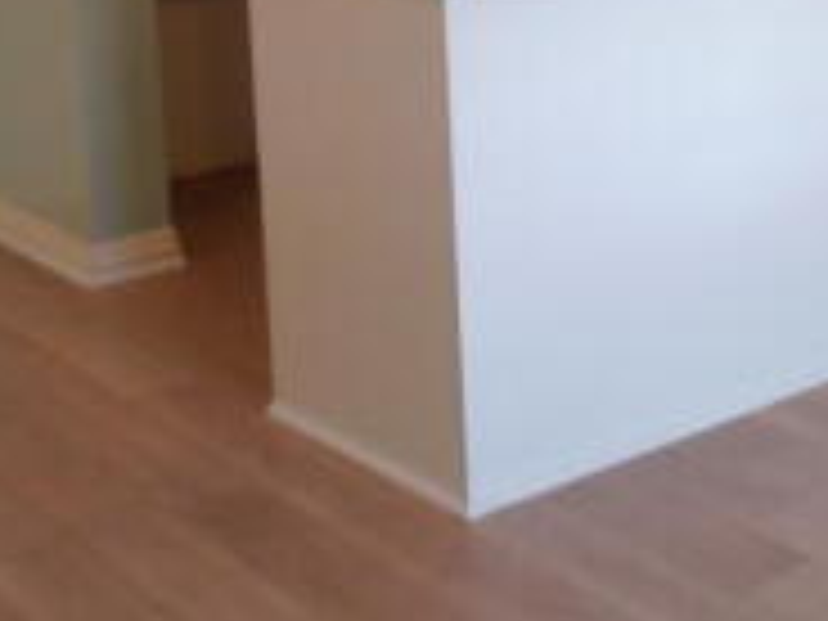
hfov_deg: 25.0
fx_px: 1818
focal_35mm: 76
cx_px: 718
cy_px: -16
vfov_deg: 18.8
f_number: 3
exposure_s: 1/15
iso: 125
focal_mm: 4.2
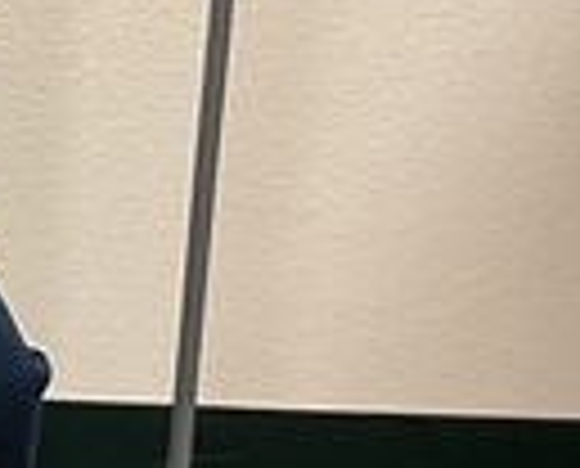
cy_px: 230
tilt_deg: -13.9
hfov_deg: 7.6
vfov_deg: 6.9
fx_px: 3857
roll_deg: -2.3
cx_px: -1142
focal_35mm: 224
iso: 125
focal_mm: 3
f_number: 1.8
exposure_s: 1/60
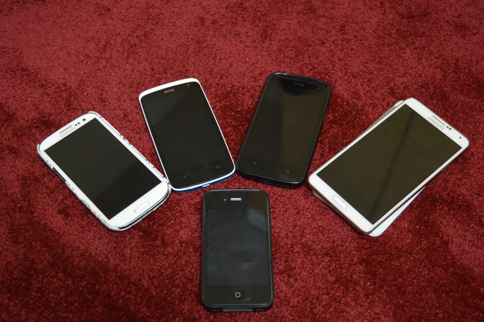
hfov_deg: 35.1
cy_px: 161
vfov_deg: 23.7
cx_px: 242
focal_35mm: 57
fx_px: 766
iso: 1800
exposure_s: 1/15
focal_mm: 38
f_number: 4.8
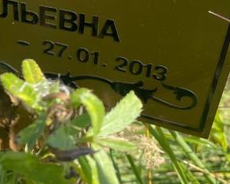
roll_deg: +3.9
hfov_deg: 25.9
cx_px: 6
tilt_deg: -26.1
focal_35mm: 70
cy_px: -2
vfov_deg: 21.1
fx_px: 476
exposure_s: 1/903
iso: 32
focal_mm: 4.2
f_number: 1.6
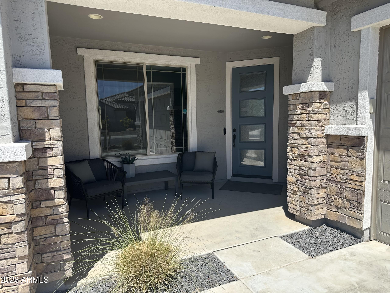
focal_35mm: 24
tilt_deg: -4.5
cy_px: 146
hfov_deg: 71.6
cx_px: 195
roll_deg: +1.2
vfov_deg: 56.8
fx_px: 270
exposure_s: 1/2882
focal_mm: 6.86
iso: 80
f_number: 1.78
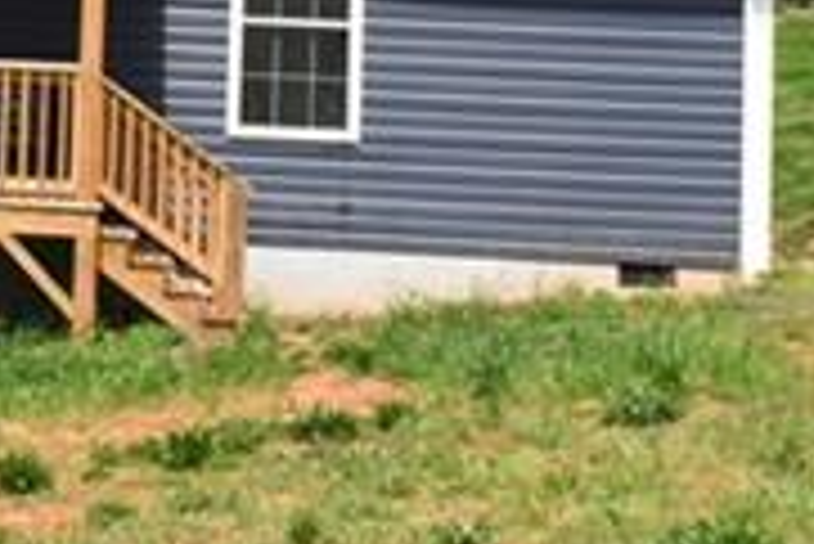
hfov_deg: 11.1
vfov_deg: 7.4
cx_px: -436
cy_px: -566
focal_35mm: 178
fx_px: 4024
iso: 200
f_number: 10
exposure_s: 1/400
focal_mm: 21
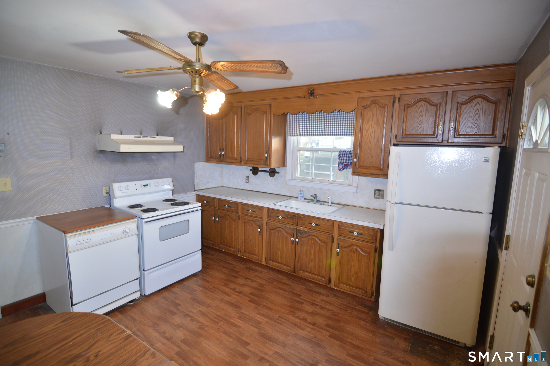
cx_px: 275
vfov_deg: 72.0
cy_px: 183
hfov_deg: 95.0
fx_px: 252
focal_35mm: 16
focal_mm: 11
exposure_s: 1/20
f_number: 2.8
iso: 100
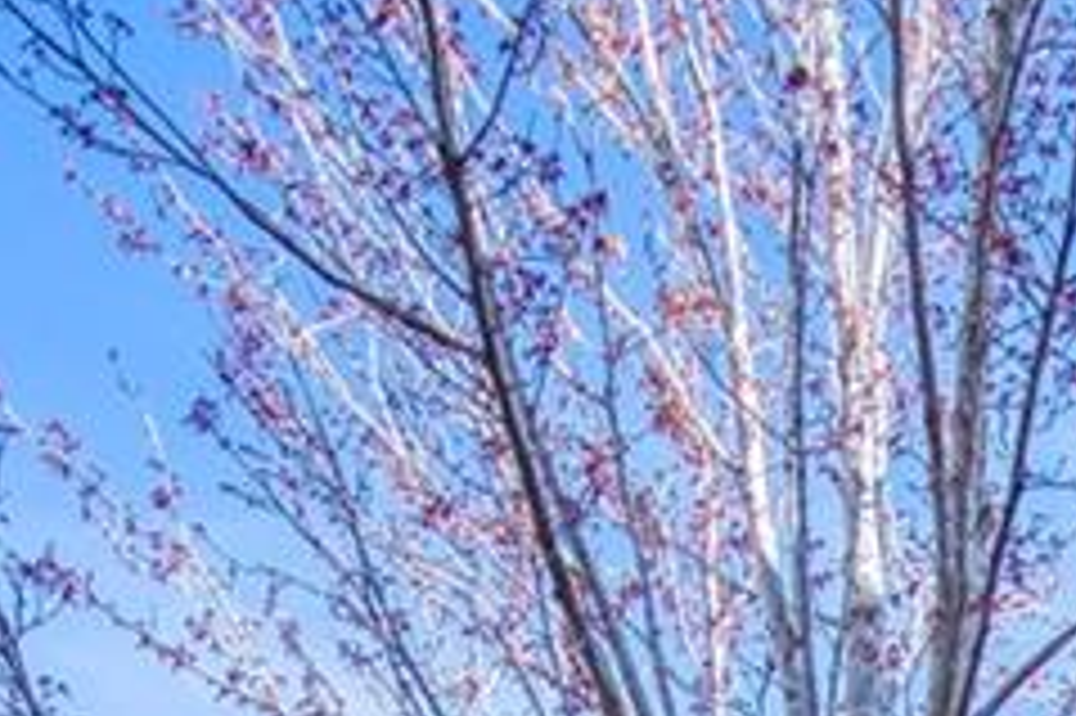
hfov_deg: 17.6
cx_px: 1504
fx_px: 3196
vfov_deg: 9.6
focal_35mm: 107
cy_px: 2202
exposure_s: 1/1000
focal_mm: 16
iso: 500
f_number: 4
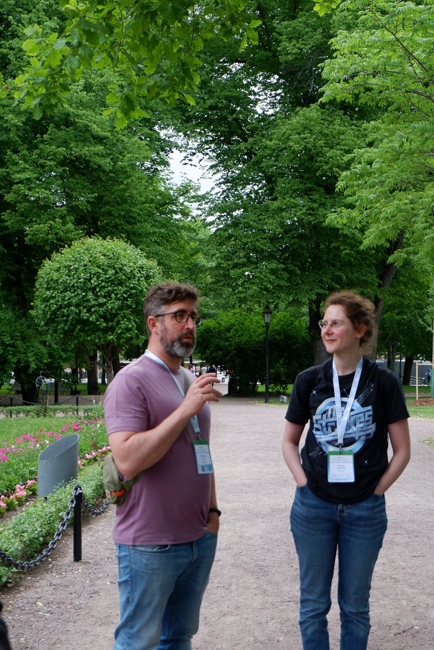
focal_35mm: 47
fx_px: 849
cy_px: 339
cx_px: 258
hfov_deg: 28.6
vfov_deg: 41.9
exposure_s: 1/160
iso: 200
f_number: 5.6
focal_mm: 26.4
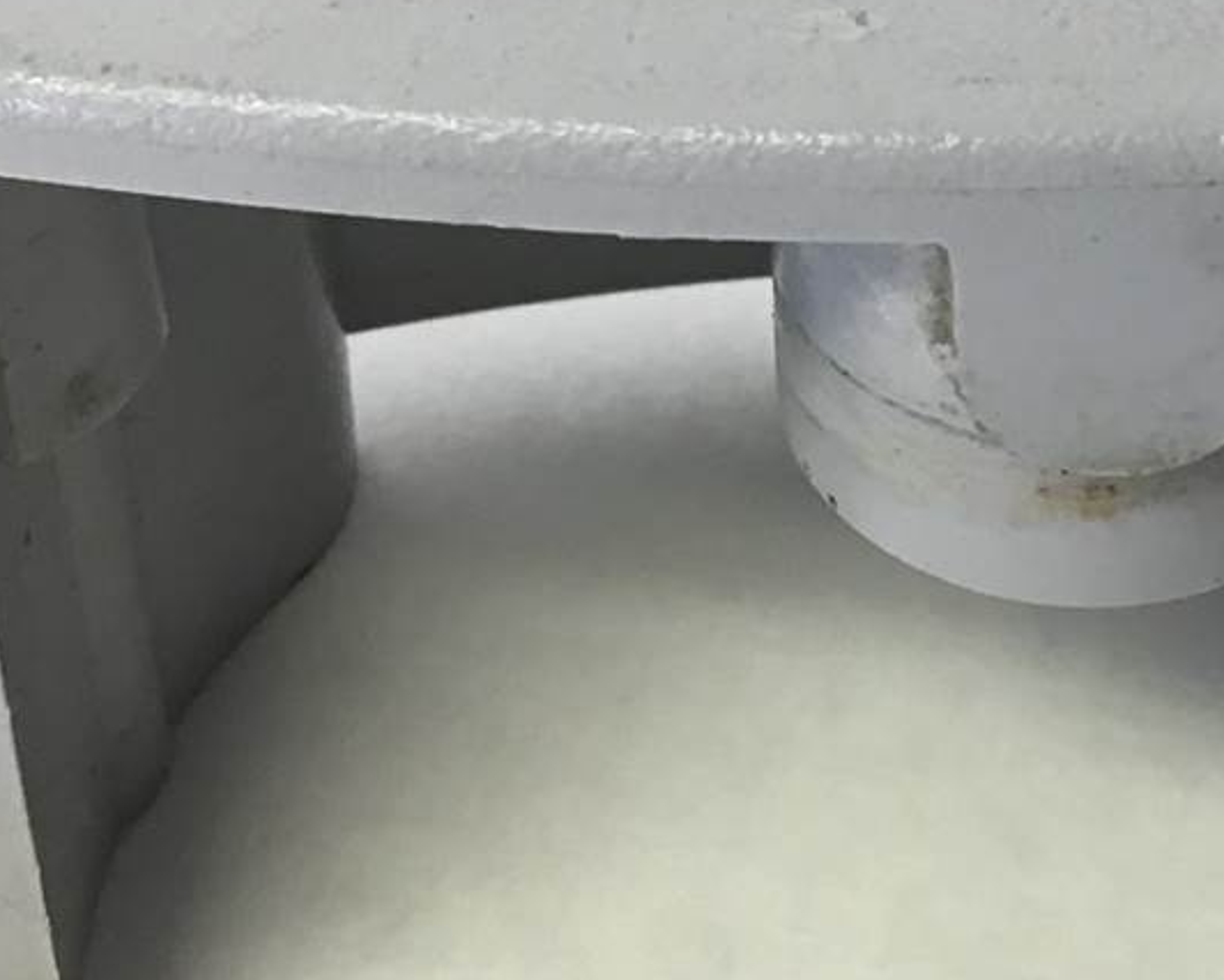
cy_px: 243
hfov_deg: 16.6
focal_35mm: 115
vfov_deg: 13.4
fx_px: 4167
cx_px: 974
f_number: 2.4
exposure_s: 1/33
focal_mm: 3.3
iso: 50
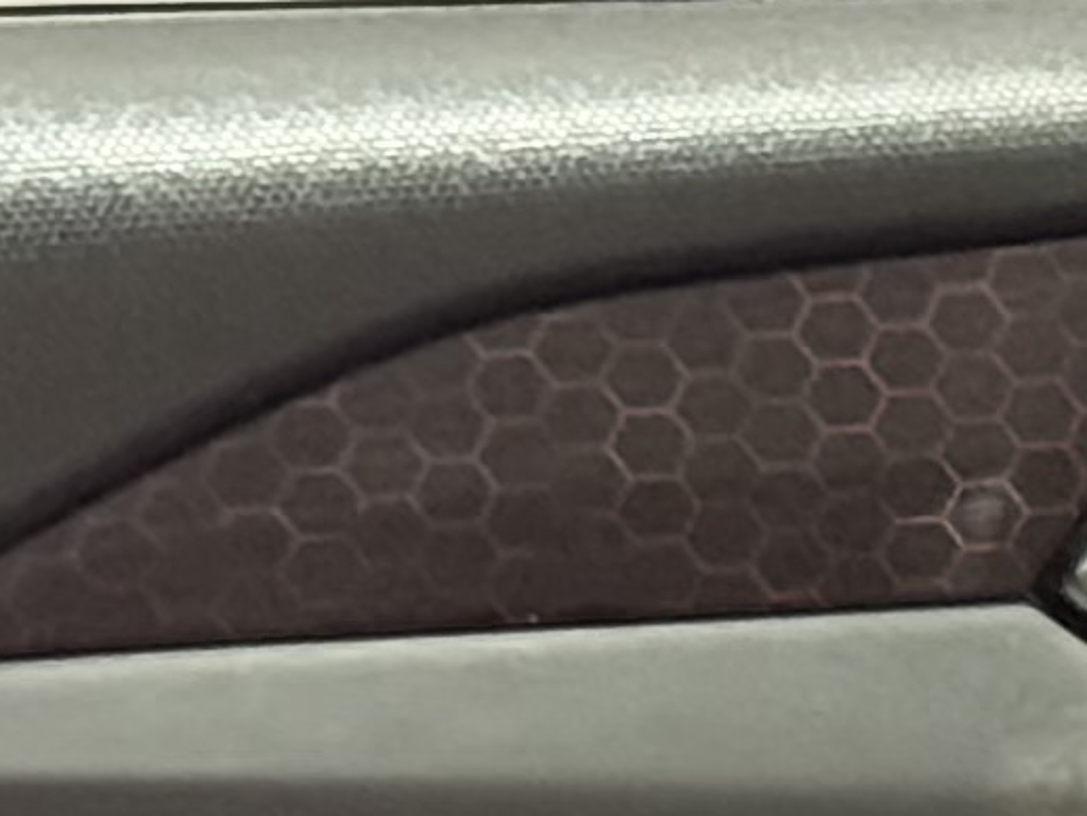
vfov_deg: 3.9
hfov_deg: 4.9
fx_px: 11747
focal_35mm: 374
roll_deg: -0.2
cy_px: 1811
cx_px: 3890
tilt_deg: -19.1
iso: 800
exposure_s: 1/18
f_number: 1.78
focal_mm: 6.76
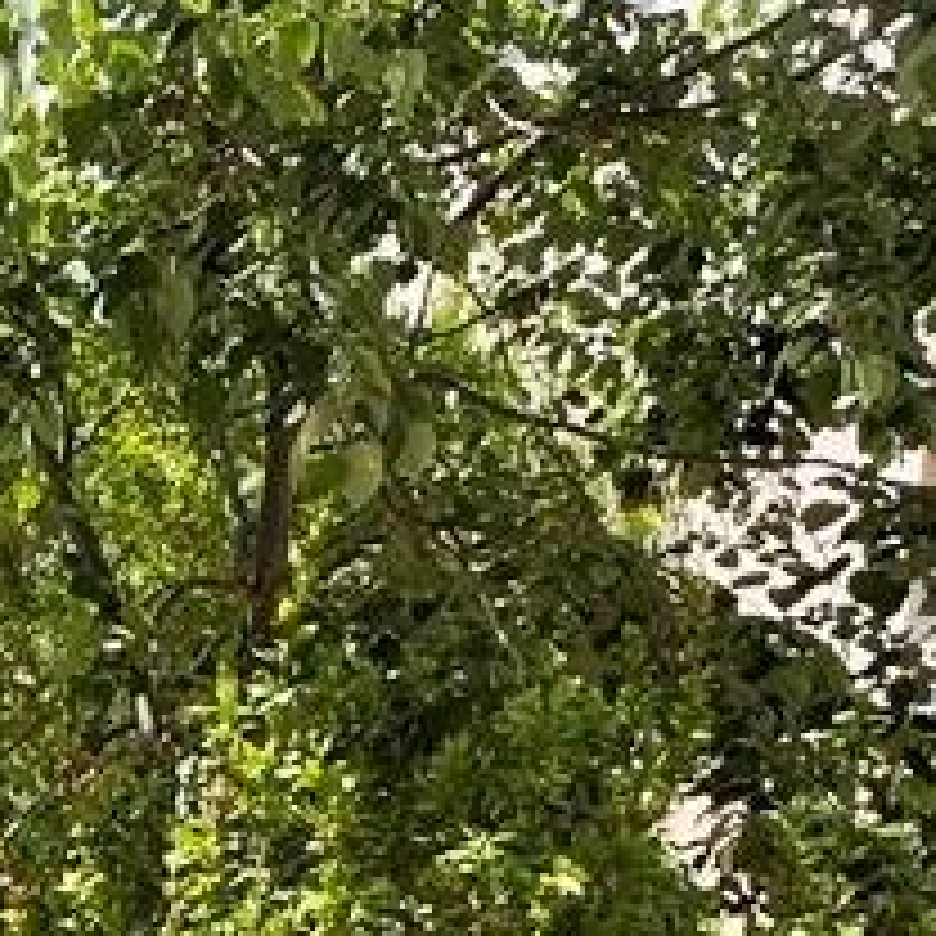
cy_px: 1390
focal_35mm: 61
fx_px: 1866
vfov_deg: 23.0
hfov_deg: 24.2
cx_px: -324
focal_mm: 2.22
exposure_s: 1/620
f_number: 2.2
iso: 40
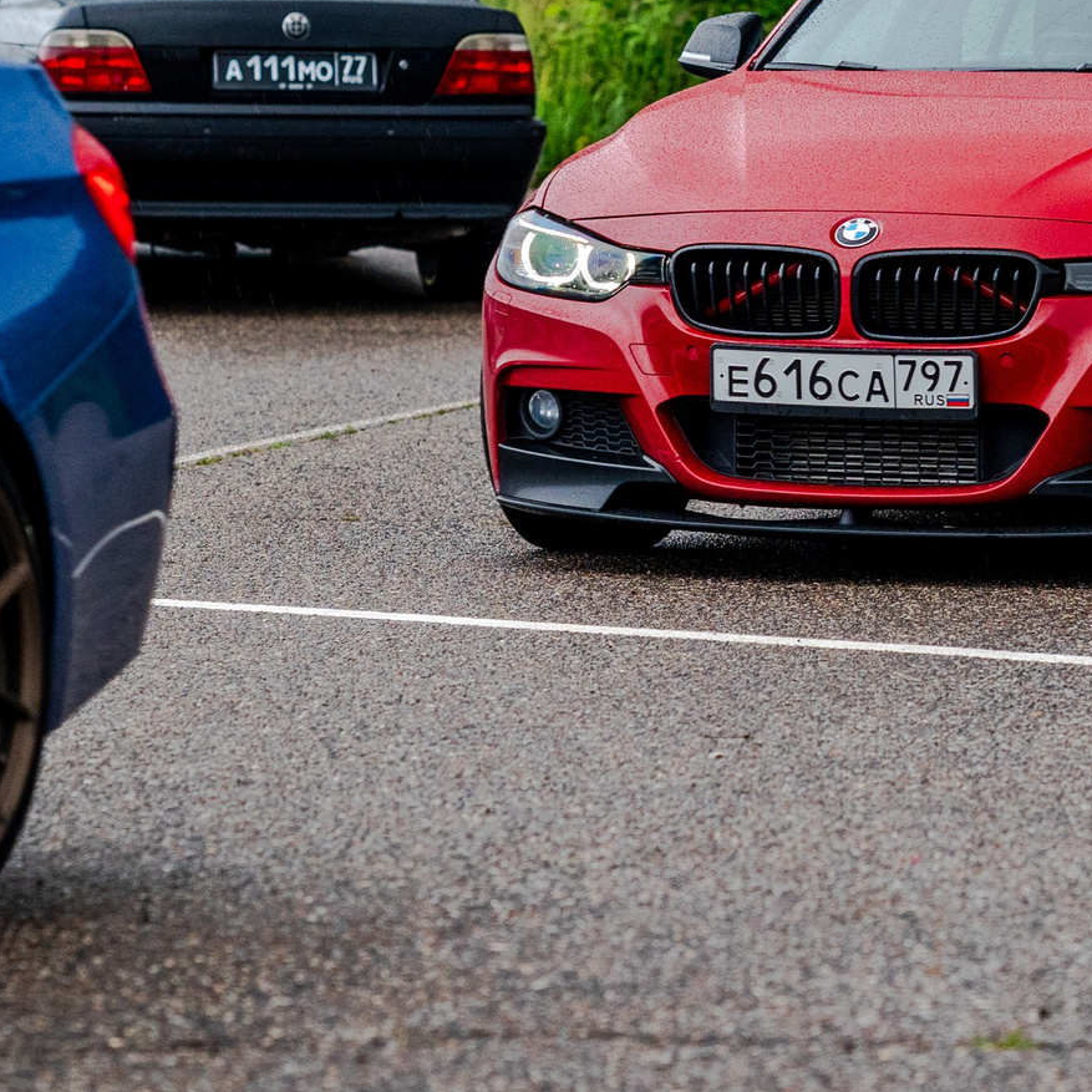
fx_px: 8280
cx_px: 778
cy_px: 114
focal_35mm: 232
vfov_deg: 7.5
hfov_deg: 7.5
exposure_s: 1/250
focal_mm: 85
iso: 800
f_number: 3.2
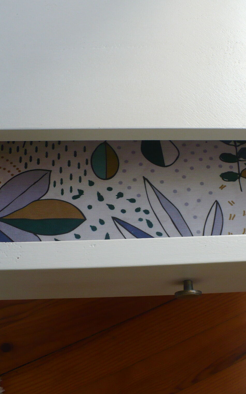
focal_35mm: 53
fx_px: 569
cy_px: 195
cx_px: 182
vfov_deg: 38.2
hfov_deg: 24.2
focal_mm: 6.1
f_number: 2.8
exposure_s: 1/125
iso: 100
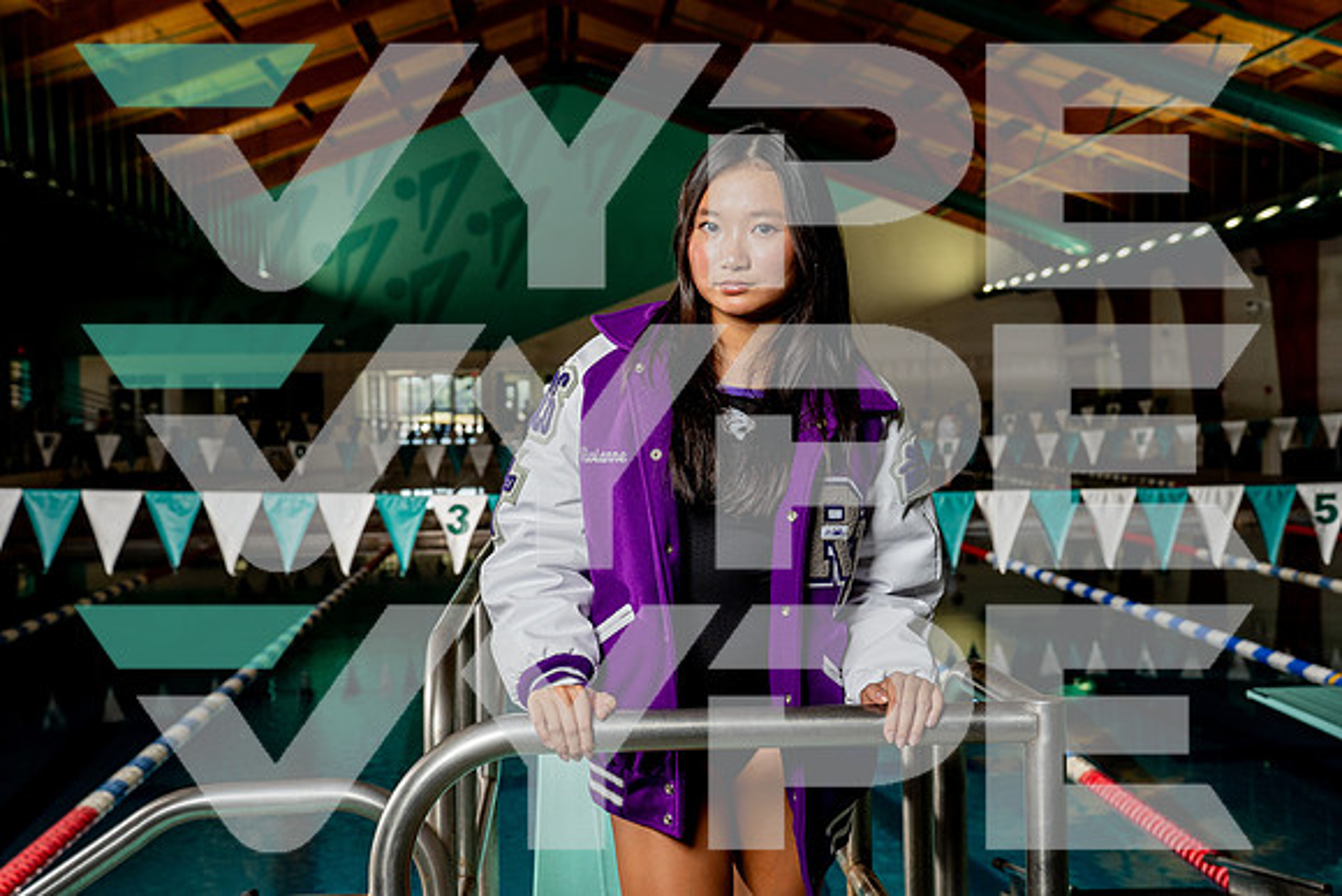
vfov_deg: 28.7
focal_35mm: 47
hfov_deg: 41.9
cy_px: 448
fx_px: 1752
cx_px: 671
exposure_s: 1/250
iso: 640
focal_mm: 47
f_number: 6.3
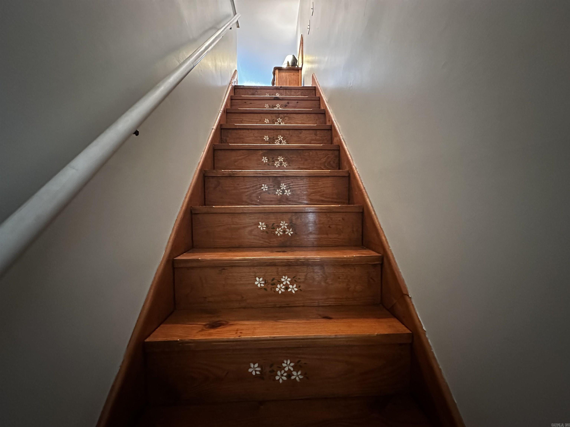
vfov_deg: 85.7
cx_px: 285
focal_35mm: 14
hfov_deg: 102.1
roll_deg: +0.1
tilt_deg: -2.2
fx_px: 231
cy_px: 214
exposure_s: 1/30
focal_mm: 2.22
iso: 1250
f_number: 2.2
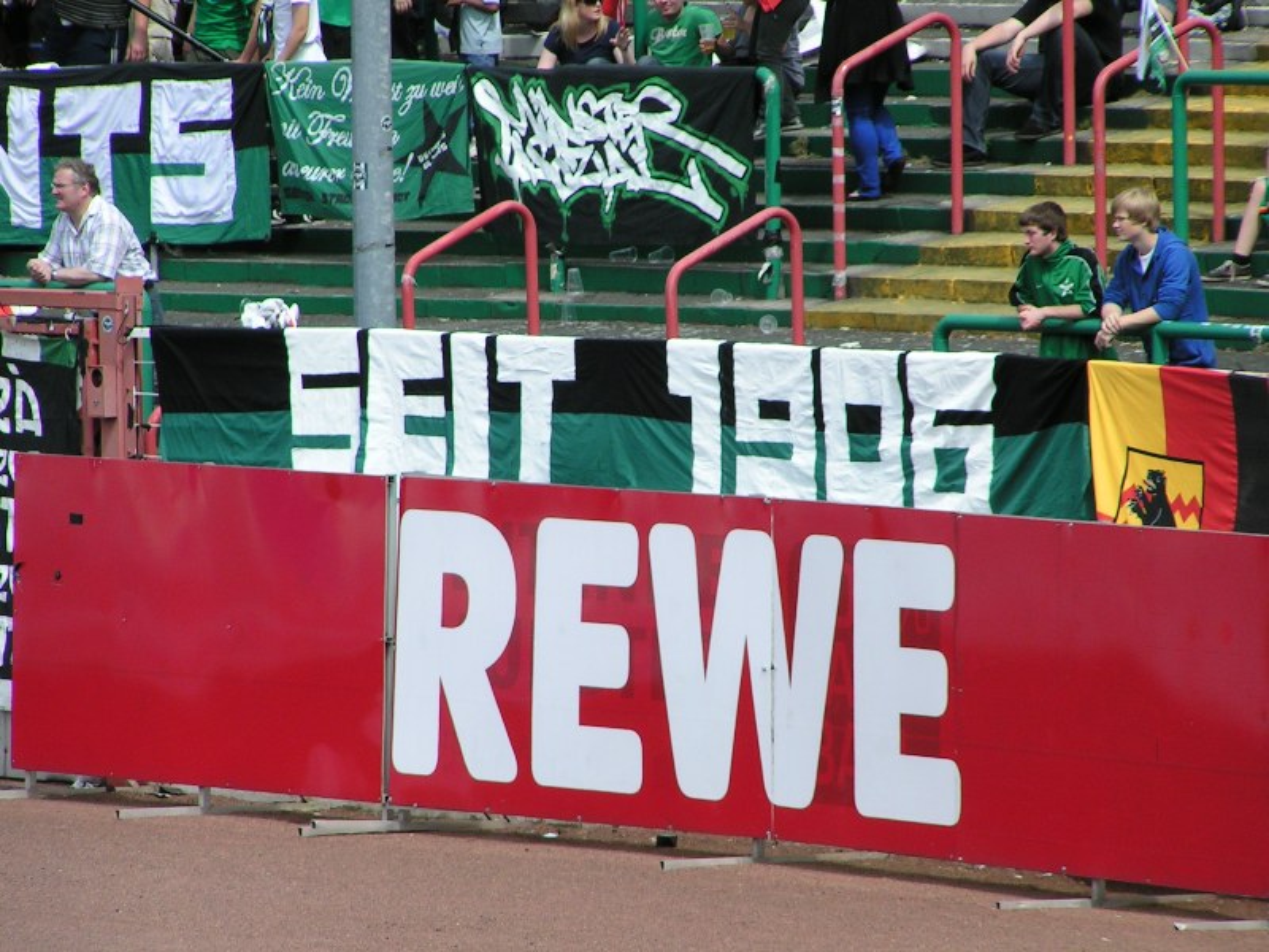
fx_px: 13931
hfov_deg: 5.2
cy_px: 476
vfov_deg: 3.9
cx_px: 634
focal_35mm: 380
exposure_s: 1/640
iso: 50
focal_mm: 58
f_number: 5
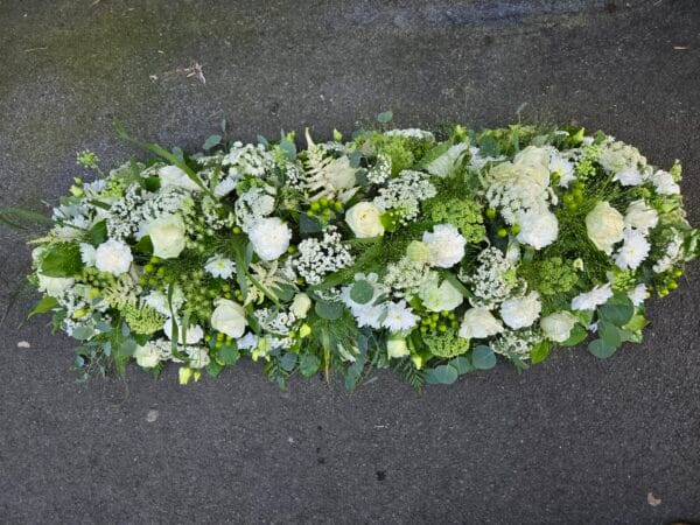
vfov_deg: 58.9
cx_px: 350
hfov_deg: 73.9
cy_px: 262
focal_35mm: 23
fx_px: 465
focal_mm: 5.4
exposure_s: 1/508
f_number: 1.8
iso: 125
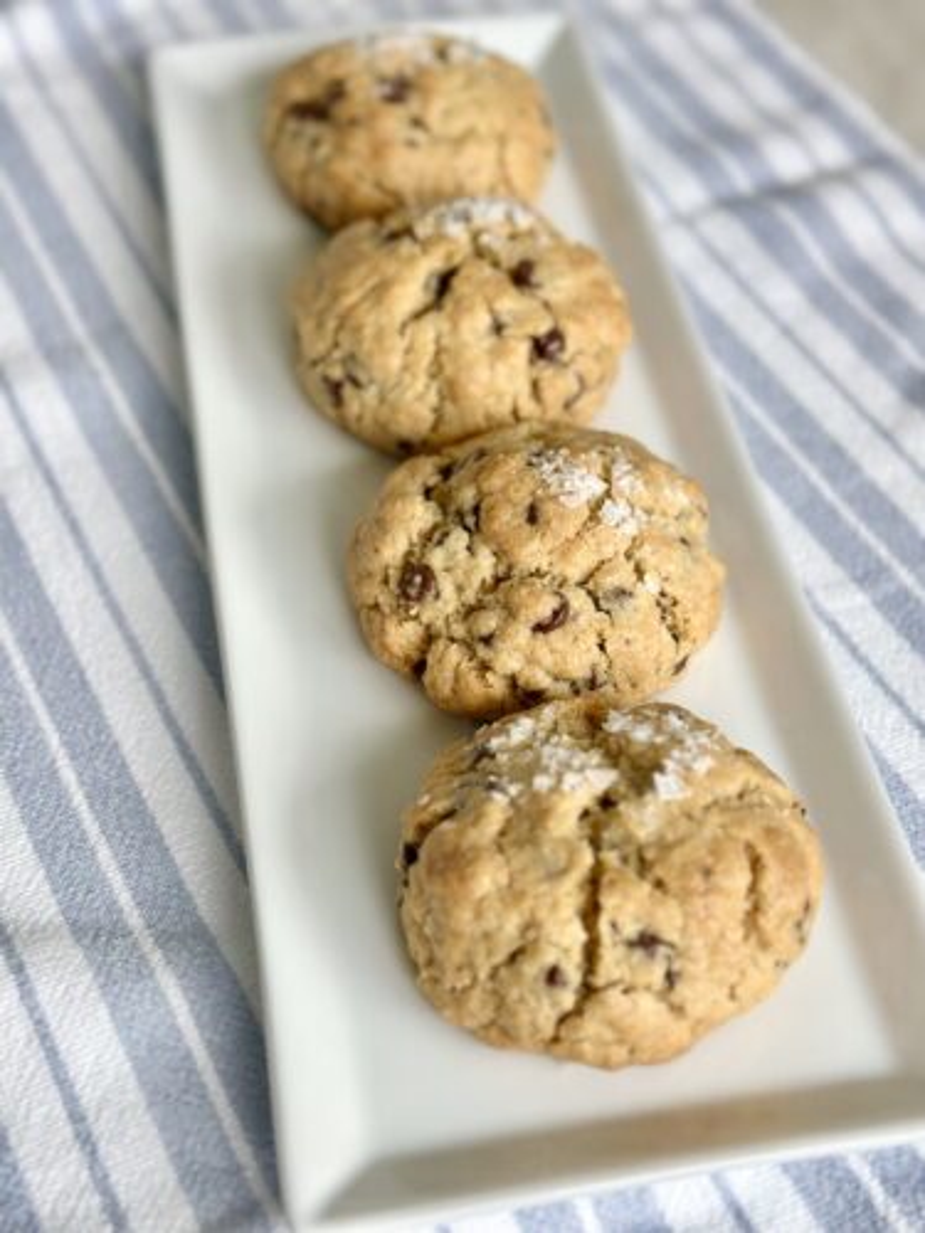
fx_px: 1710
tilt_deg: -48.6
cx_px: 462
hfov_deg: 30.3
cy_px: 616
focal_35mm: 48
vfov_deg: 39.7
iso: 80
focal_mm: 6.86
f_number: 1.78
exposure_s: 1/471
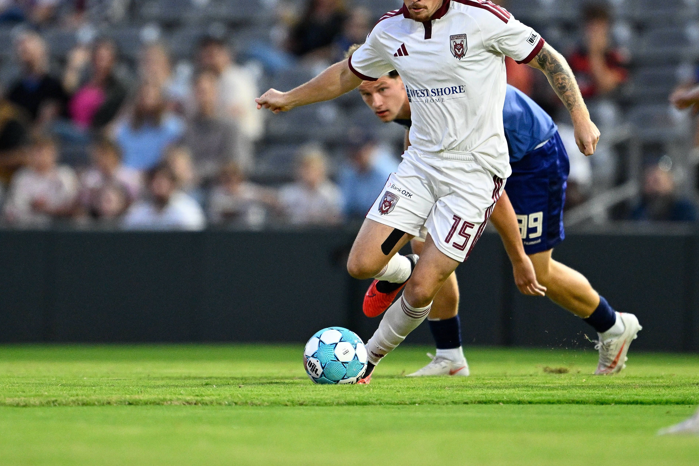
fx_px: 16441
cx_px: 383
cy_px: 149
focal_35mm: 847
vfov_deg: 1.6
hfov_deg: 2.4
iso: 3600
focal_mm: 400
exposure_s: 1/1600
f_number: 2.8
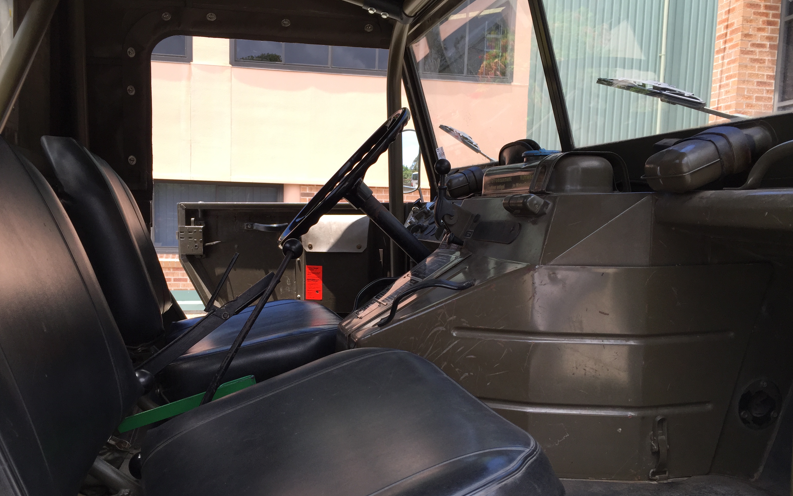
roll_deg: -2.0
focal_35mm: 31
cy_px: 284
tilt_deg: -8.0
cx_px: 394
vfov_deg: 40.5
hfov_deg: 61.2
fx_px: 670
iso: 32
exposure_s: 1/488
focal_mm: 4.15
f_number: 2.2
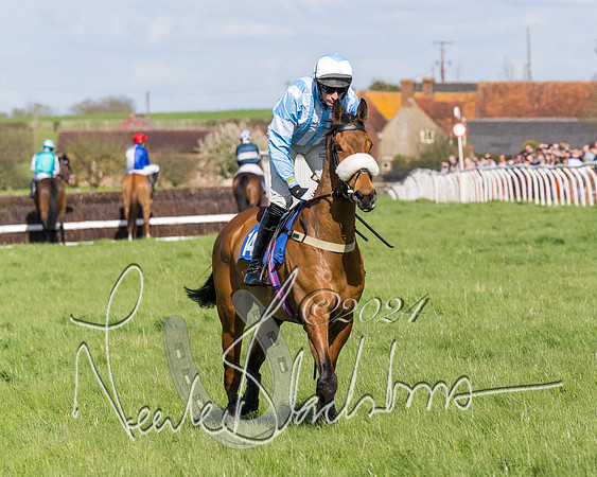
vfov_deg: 4.0
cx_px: 496
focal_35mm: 385
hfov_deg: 5.0
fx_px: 6802
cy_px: 259
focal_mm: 165
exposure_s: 1/2000
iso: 400
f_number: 5.6
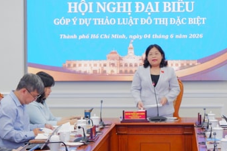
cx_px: 148
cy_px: 84
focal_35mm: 99
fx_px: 624
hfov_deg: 20.6
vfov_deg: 13.8
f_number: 4
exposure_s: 1/125
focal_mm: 41.1
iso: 2500
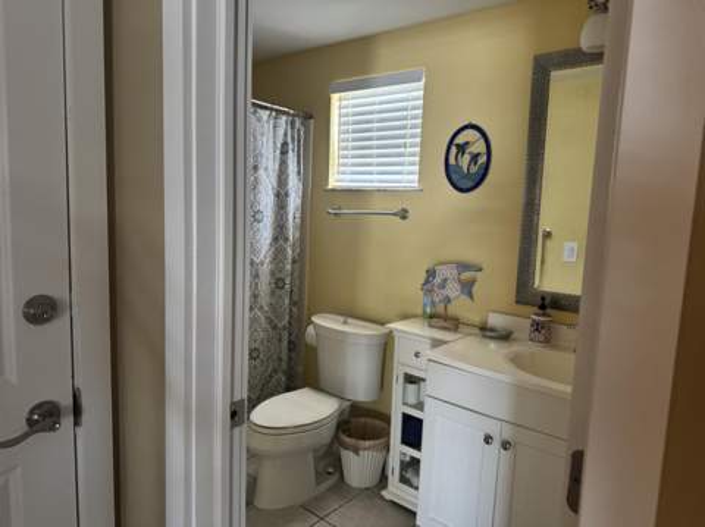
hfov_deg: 71.7
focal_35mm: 24
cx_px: 352
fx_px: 488
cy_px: 264
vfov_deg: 56.7
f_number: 1.78
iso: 640
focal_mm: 6.76
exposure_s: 1/40
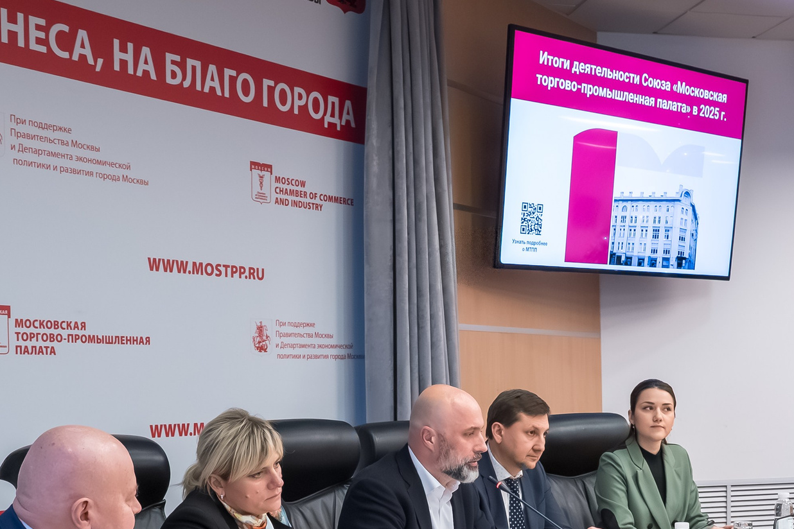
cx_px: 422
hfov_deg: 34.5
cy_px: 477
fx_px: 1279
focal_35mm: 58
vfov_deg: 22.8
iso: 8000
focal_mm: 28
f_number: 5
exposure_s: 1/250
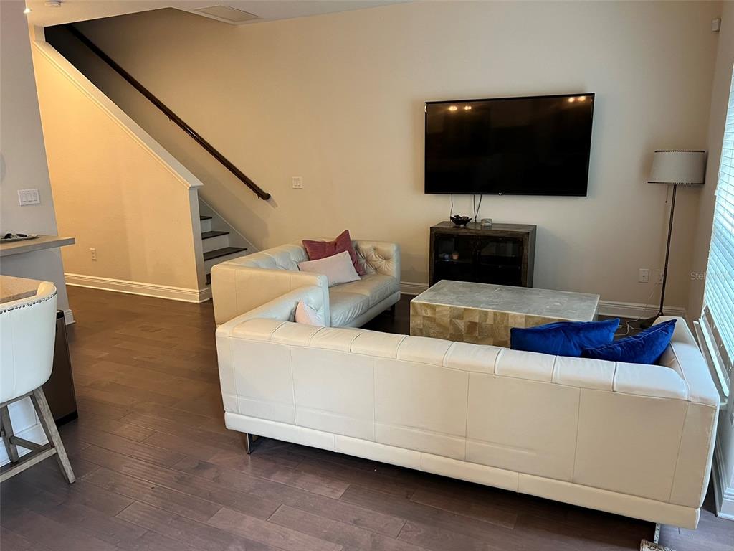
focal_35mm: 26
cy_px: 276
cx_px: 367
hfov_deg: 67.3
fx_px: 551
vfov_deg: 53.1
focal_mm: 5.7
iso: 160
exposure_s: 1/60
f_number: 1.5
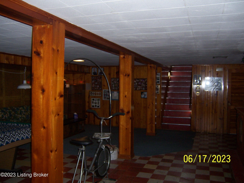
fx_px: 233
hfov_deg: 55.4
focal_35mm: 33
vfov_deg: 42.9
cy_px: 92
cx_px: 122
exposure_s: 1/60
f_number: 2.8
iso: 140
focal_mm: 5.5
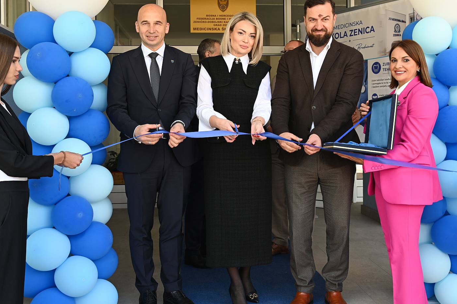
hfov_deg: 47.7
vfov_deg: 32.8
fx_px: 516
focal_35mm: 41
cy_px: 125
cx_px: 246
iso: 200
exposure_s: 1/100
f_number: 5
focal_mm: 29.5
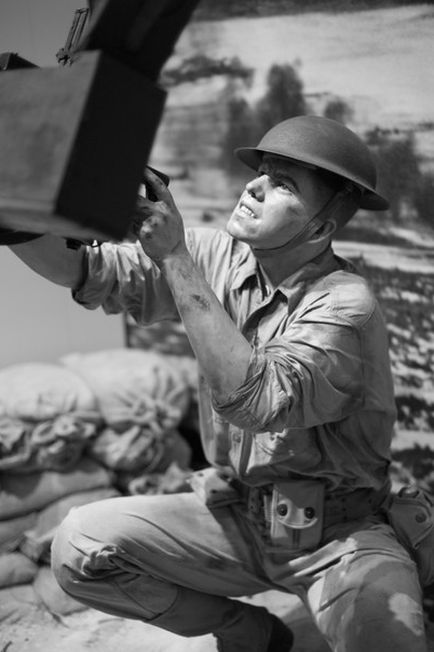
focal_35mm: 53
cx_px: 216
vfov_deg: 37.5
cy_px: 341
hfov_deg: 25.5
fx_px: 959
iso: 2500
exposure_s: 1/125
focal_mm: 50
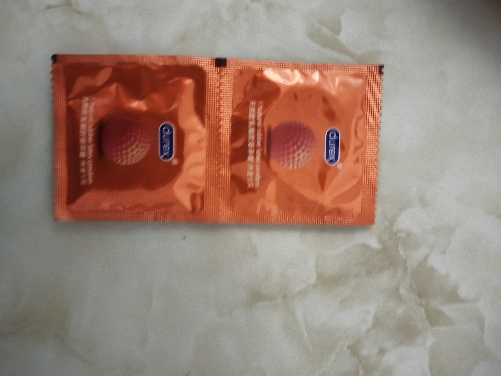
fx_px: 376
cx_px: 250
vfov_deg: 53.1
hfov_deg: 67.3
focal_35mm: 26
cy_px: 188
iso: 2741
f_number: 1.9
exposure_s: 1/14.3
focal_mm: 4.95
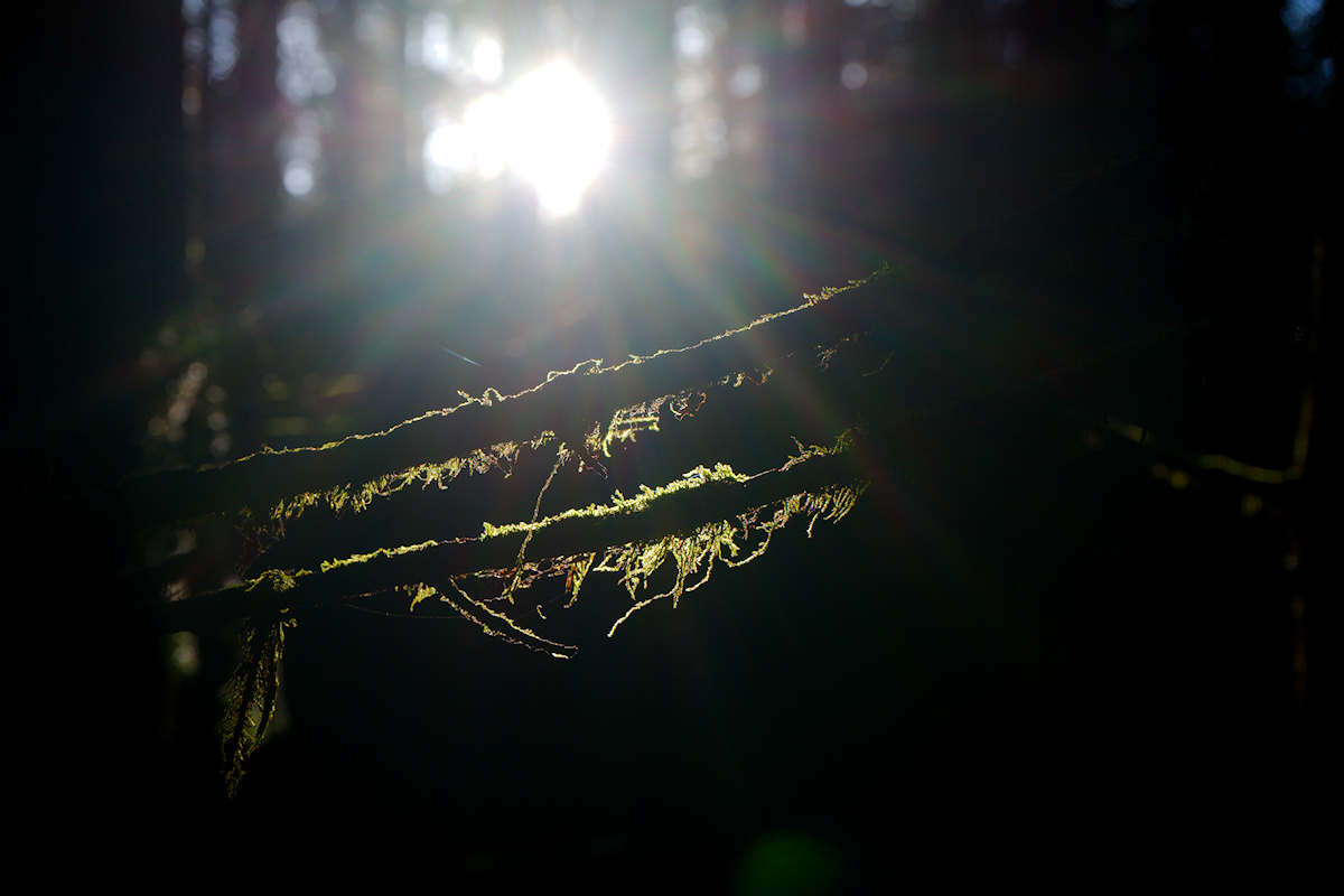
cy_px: 448
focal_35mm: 70
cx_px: 672
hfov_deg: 28.8
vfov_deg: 19.5
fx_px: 2613
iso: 200
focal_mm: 70
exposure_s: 1/125
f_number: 8
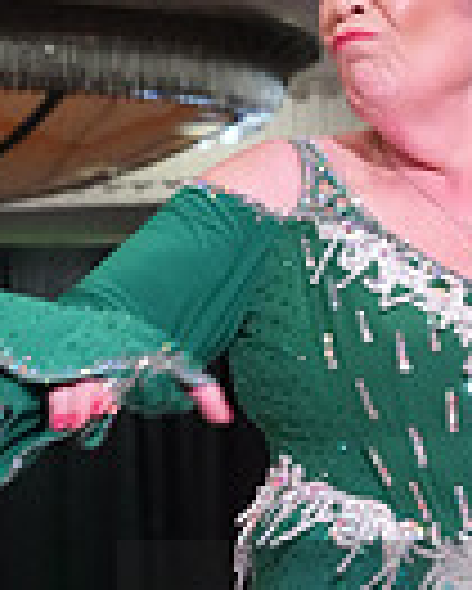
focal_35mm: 225
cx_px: 739
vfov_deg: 8.5
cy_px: 694
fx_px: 3924
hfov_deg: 6.8
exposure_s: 1/320
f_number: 5
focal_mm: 54
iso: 5000
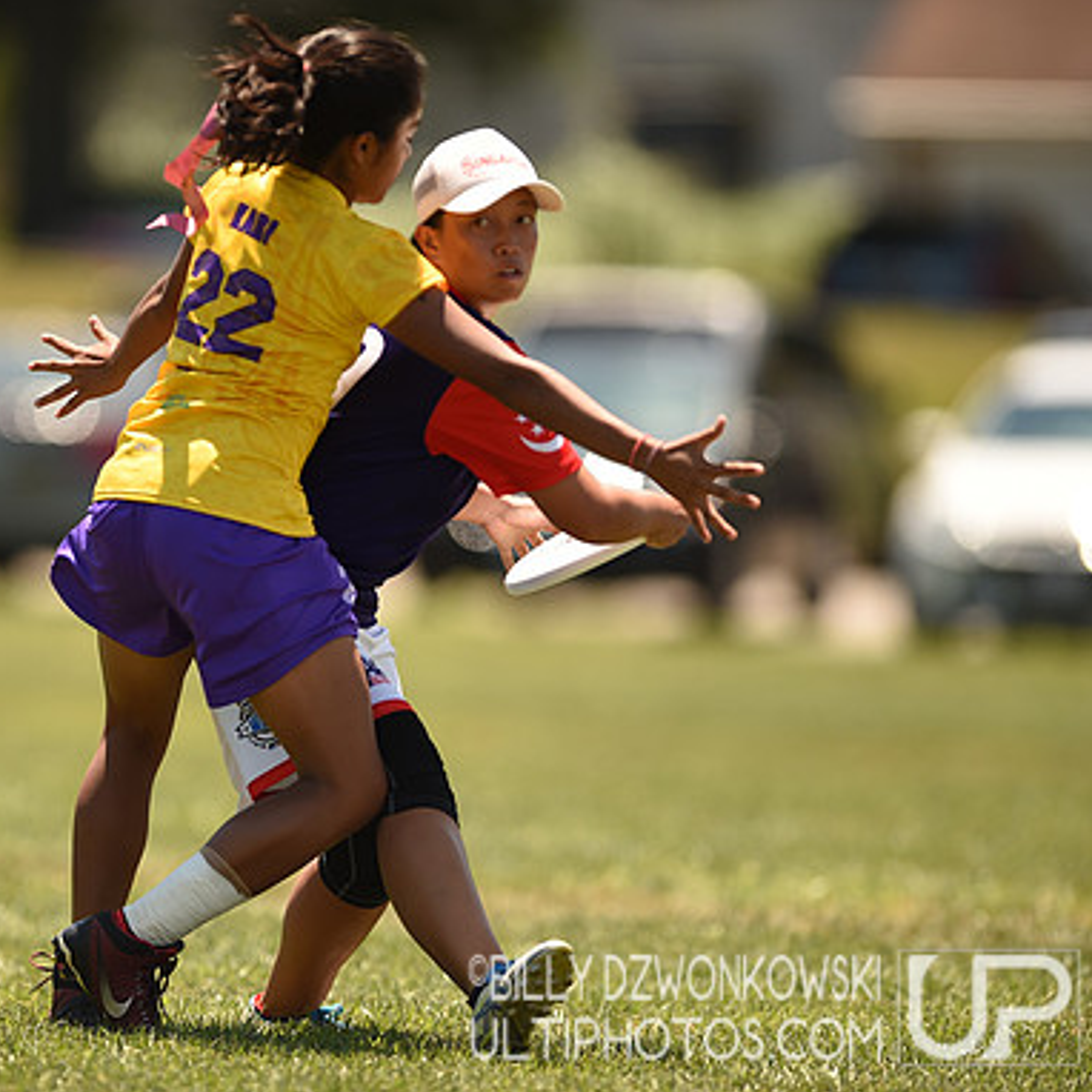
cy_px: 545
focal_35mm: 515
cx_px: 286
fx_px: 18381
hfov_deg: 3.4
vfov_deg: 3.4
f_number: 2.8
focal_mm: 400
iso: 100
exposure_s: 1/1000
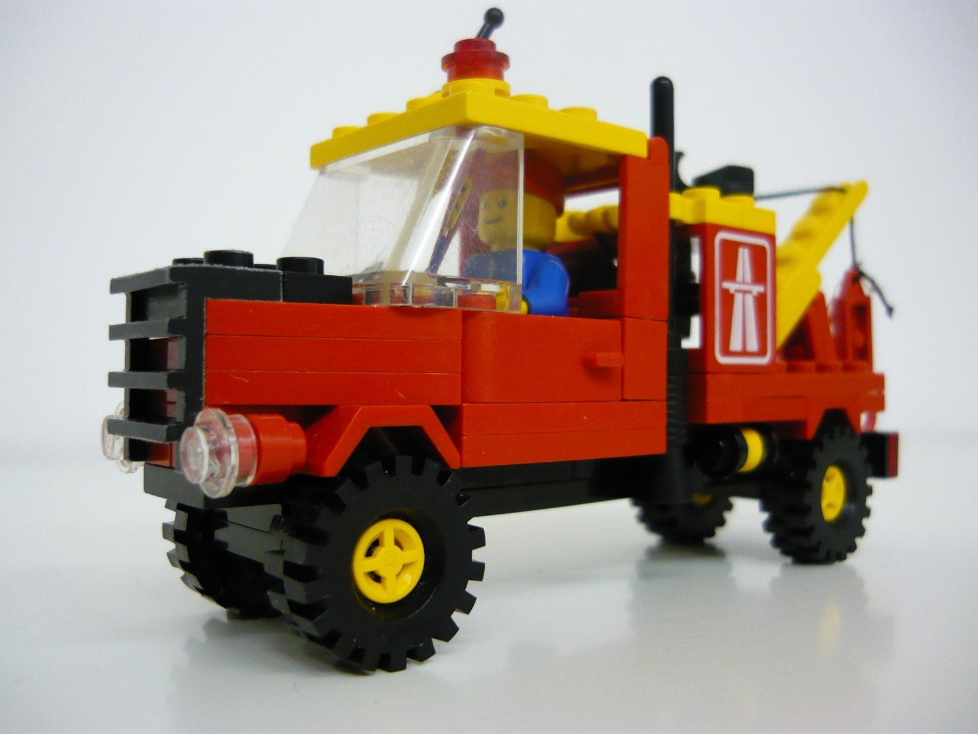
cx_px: 489
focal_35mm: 33
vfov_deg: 42.9
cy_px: 367
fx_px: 932
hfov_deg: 55.4
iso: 320
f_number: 2.8
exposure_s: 1/30
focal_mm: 5.5
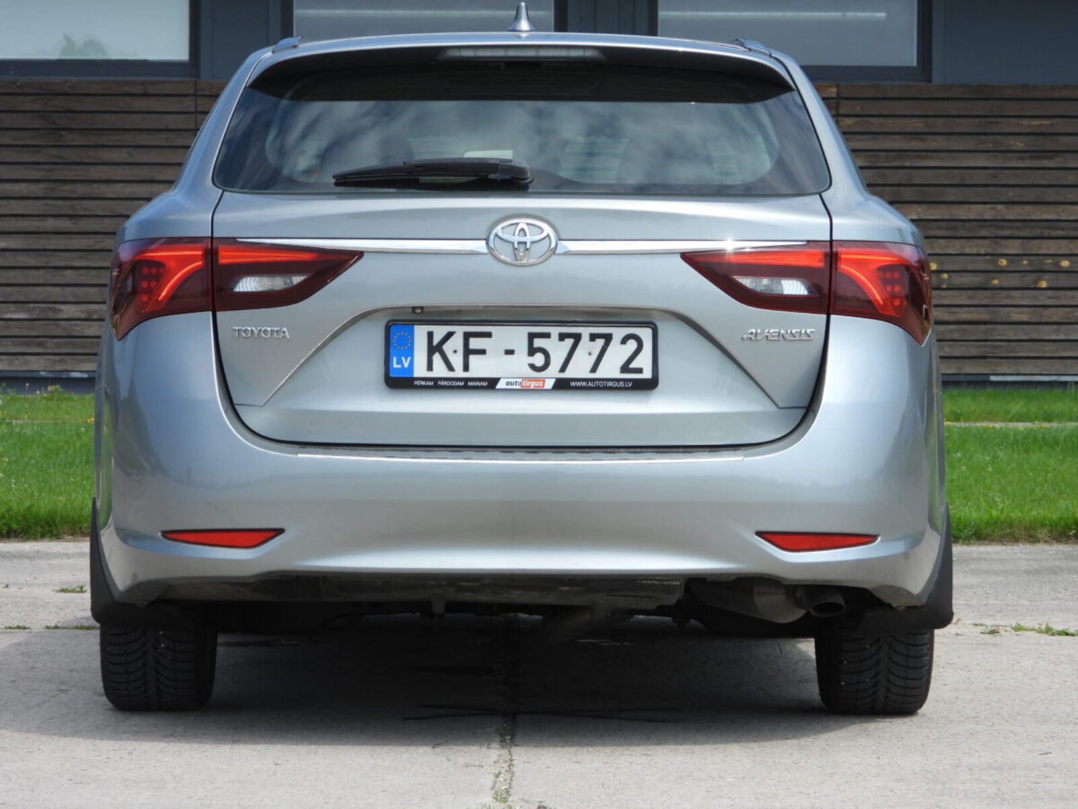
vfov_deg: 10.2
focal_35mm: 145
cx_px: 539
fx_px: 4516
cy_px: 404
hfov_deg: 13.6
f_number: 4
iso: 100
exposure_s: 1/800
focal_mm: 26.1
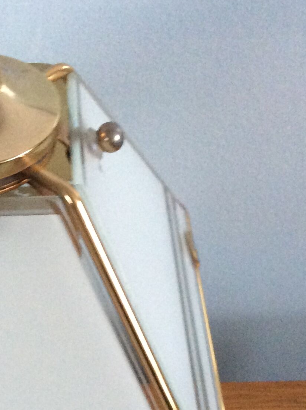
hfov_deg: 19.0
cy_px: 384
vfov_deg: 25.1
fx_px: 886
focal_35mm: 75
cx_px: -9
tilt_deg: -49.7
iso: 250
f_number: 2.4
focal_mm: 3.3
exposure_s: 1/25
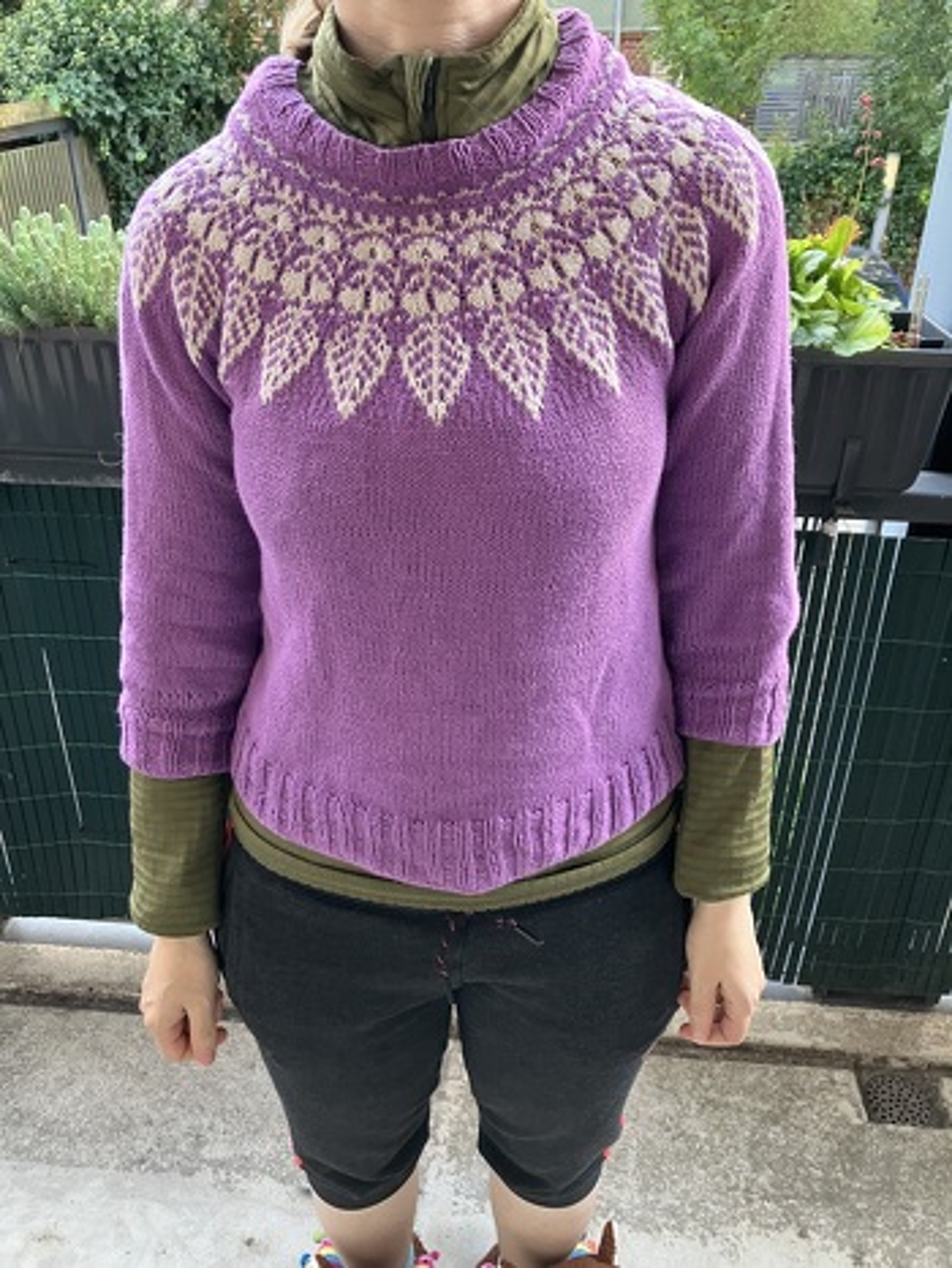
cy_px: 634
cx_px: 476
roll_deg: -1.3
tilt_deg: -28.2
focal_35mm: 28
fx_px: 1026
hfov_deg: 49.8
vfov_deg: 63.4
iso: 125
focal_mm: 3.99
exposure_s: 1/60
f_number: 1.8
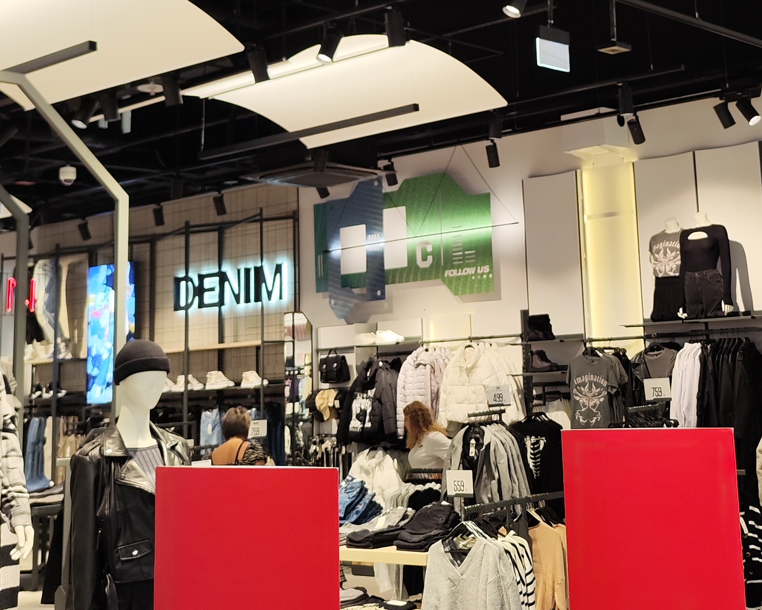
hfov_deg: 32.7
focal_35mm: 57
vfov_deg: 26.3
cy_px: 140
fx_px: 1286
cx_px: 514
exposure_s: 1/100
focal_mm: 7.01
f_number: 1.69
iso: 105
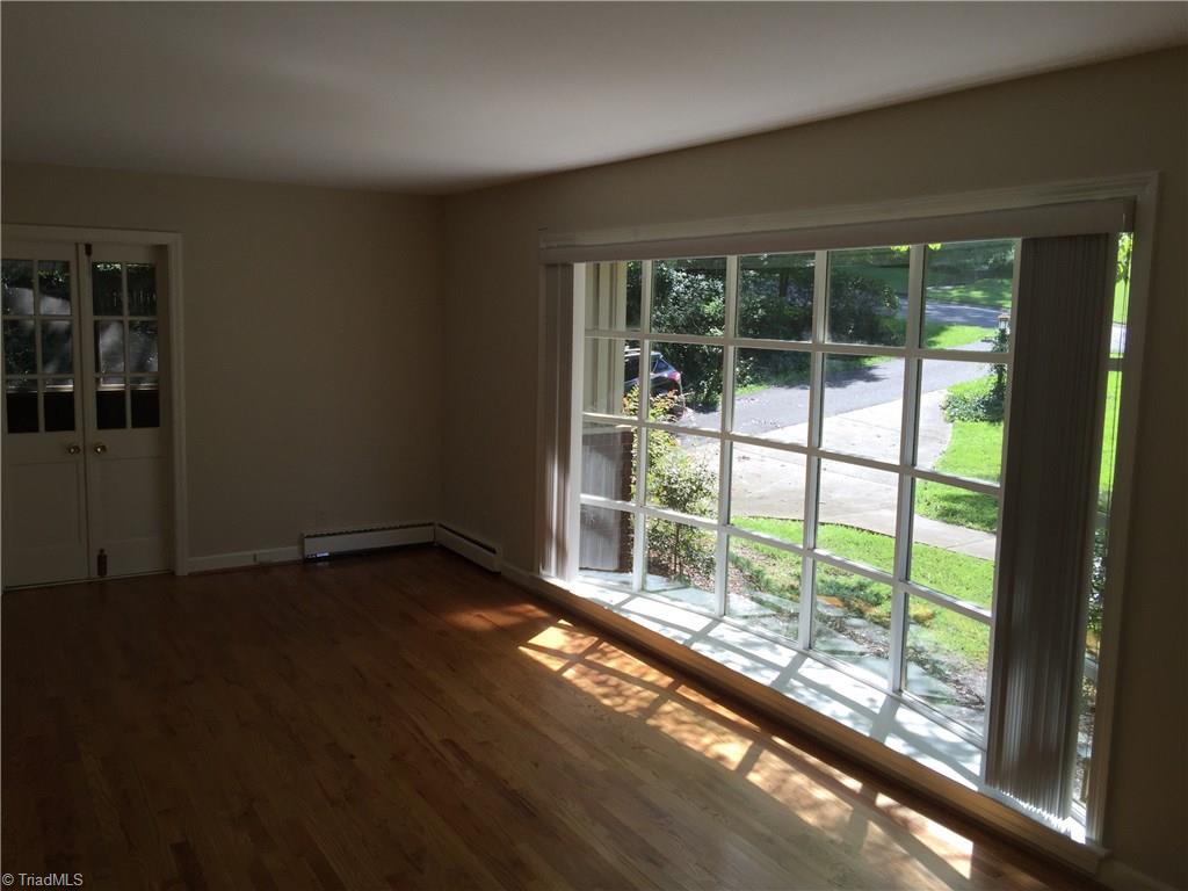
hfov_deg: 61.7
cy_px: 446
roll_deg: -1.6
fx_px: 995
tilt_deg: -7.1
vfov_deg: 48.2
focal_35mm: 29
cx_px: 594
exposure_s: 1/366
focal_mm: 4.15
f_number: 2.2
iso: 32
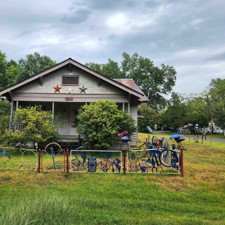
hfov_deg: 56.5
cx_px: 82
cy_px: 112
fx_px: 206
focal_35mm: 28
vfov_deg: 57.3
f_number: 1.8
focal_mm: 5.4
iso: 20
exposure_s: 1/270
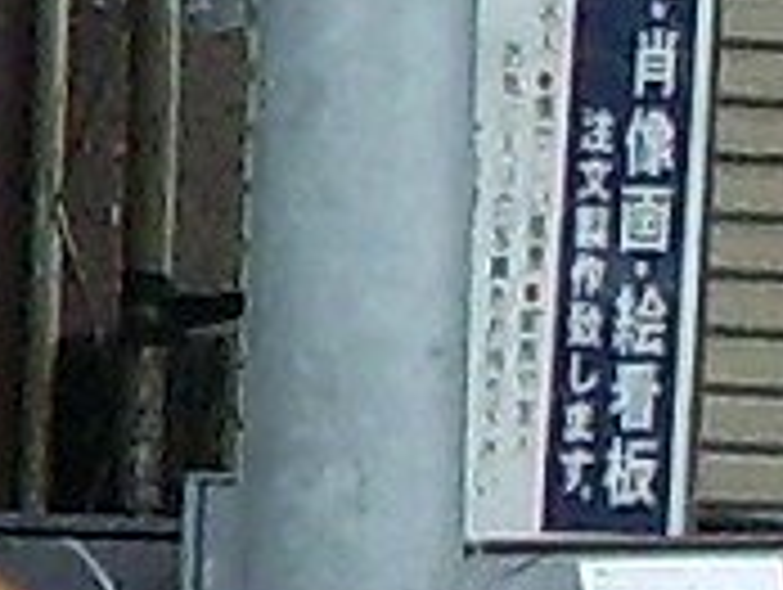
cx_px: -648
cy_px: 716
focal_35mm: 285
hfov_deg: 6.8
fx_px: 6455
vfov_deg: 5.2
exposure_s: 1/200
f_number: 3.5
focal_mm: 10.2
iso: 80
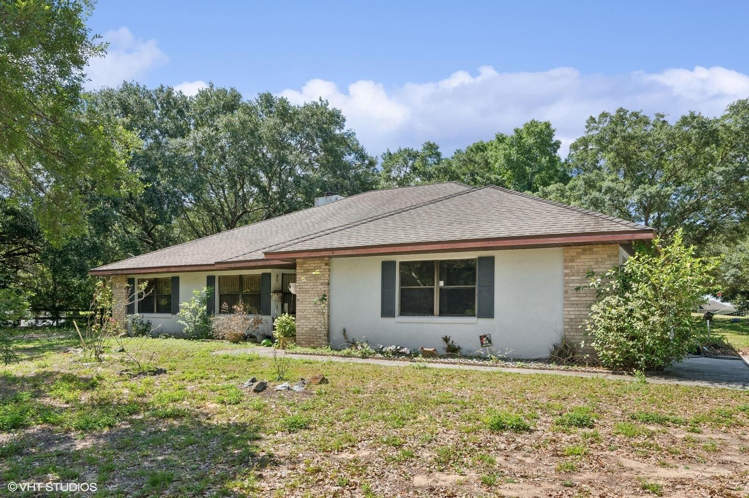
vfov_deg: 51.2
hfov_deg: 71.5
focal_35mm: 25
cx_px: 374
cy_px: 249
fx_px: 520
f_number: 14
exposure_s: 1/100
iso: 200
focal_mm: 17
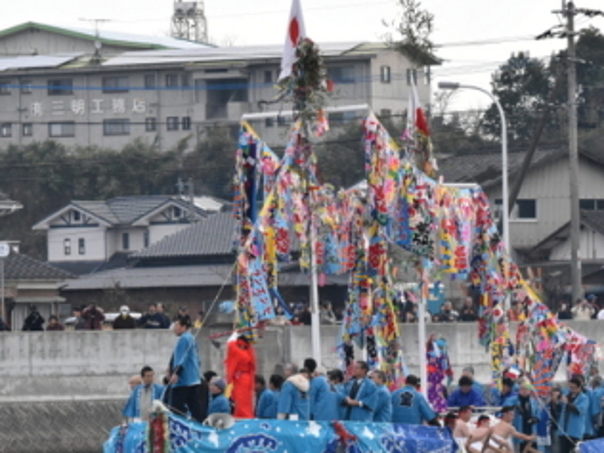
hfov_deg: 7.2
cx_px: 394
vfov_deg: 5.4
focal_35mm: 274
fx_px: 4781
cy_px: 306
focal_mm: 120
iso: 2000
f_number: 8
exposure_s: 1/2000
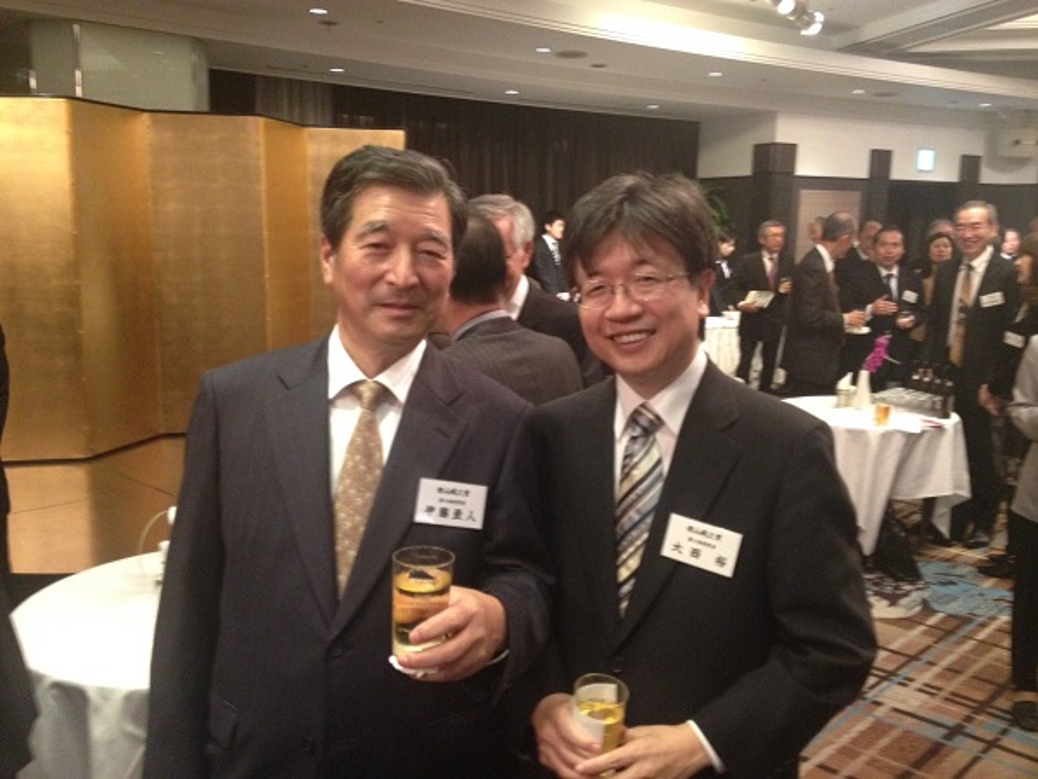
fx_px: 1050
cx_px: 519
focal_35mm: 35
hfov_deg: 52.6
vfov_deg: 40.7
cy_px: 390
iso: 320
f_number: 2.4
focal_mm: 4.28
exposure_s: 1/20
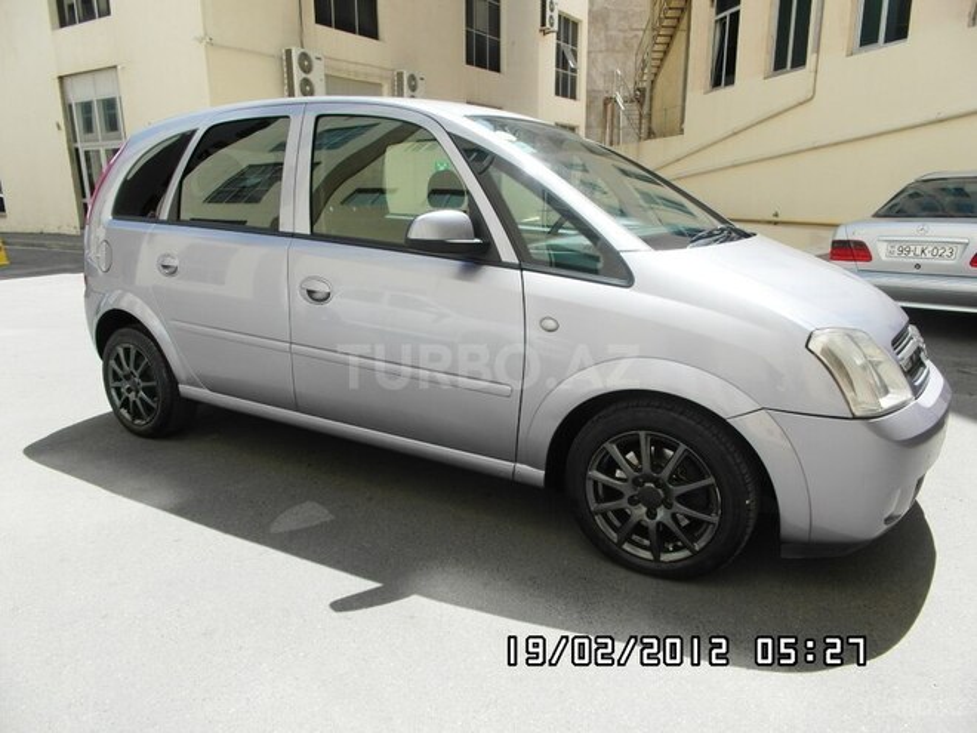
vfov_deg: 58.9
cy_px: 366
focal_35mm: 23
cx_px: 488
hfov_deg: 73.9
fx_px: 649
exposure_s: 1/500
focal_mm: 4.1
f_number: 4
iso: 100
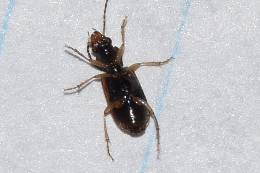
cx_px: 130
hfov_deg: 9.8
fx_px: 1514
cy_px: 86
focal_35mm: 210
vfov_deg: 6.5
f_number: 13
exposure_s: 1/160
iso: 100
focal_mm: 140
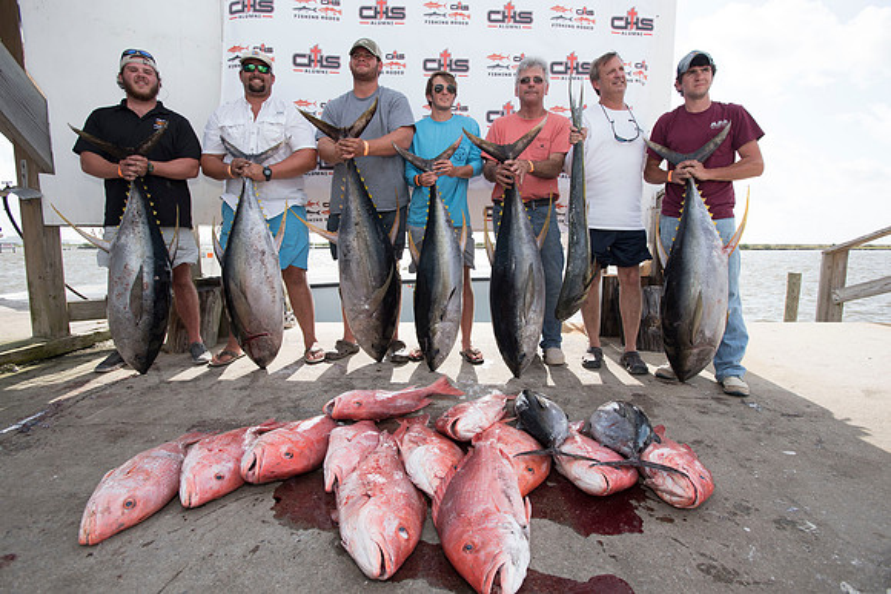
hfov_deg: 86.9
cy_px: 297
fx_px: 470
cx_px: 446
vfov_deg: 64.6
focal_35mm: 19
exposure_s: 1/640
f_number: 5.6
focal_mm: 19
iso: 250
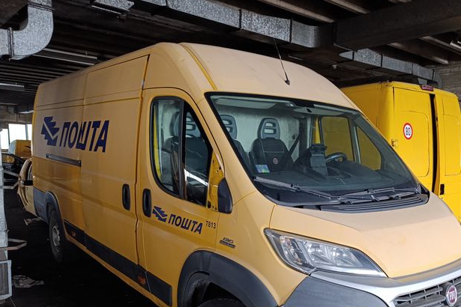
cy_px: 208
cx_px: 260
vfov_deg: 41.7
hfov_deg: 60.1
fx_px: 397
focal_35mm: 31
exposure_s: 1/25
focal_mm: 6.14
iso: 1250
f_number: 1.6
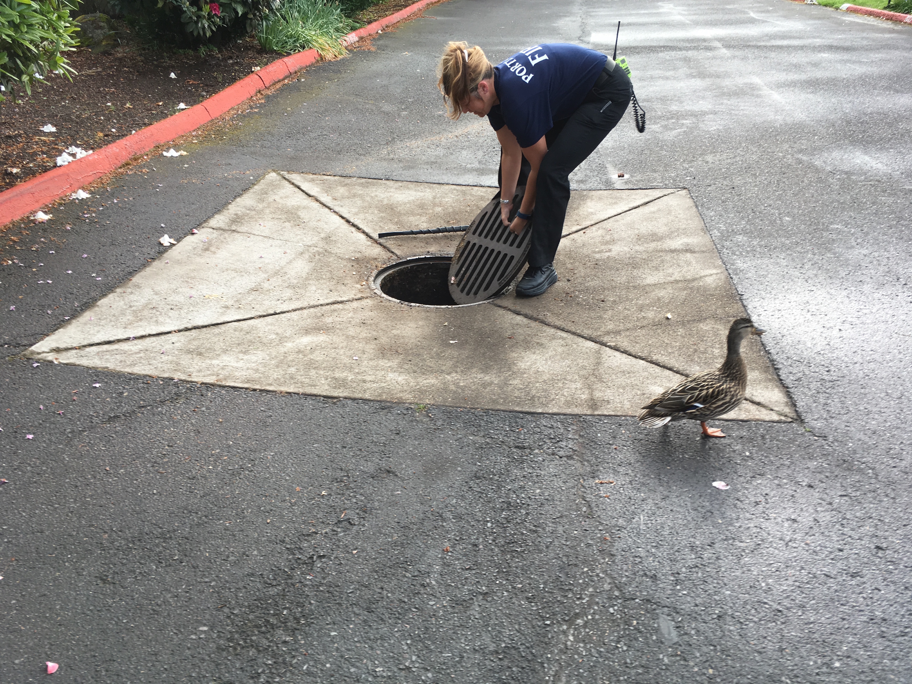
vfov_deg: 48.2
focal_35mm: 29
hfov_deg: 61.7
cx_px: 456
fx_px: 764
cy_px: 342
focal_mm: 4.15
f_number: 2.2
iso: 25
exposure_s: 1/288
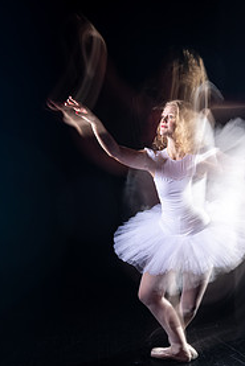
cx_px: 138
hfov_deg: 34.2
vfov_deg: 49.5
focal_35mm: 39
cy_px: 184
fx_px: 398
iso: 100
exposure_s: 1
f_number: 4.5
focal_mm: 24
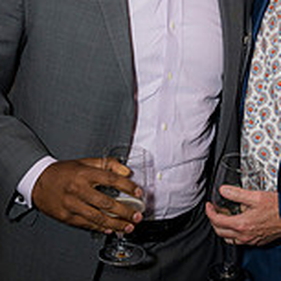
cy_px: 0
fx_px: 735
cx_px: 204
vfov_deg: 20.9
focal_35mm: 80
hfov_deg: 21.5
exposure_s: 1/125
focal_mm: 32
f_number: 4
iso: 800
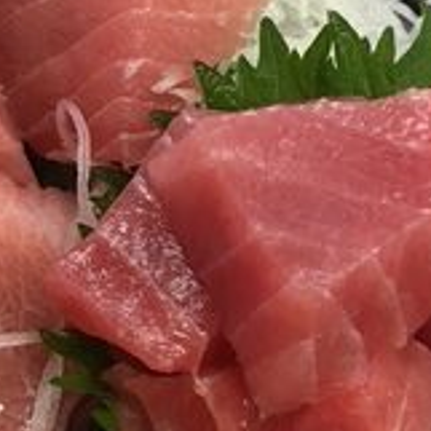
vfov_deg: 16.9
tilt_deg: -58.4
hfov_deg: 16.8
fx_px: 1437
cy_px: 96
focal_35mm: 102
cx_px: 43
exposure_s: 1/33
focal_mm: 4.15
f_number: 2.2
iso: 125
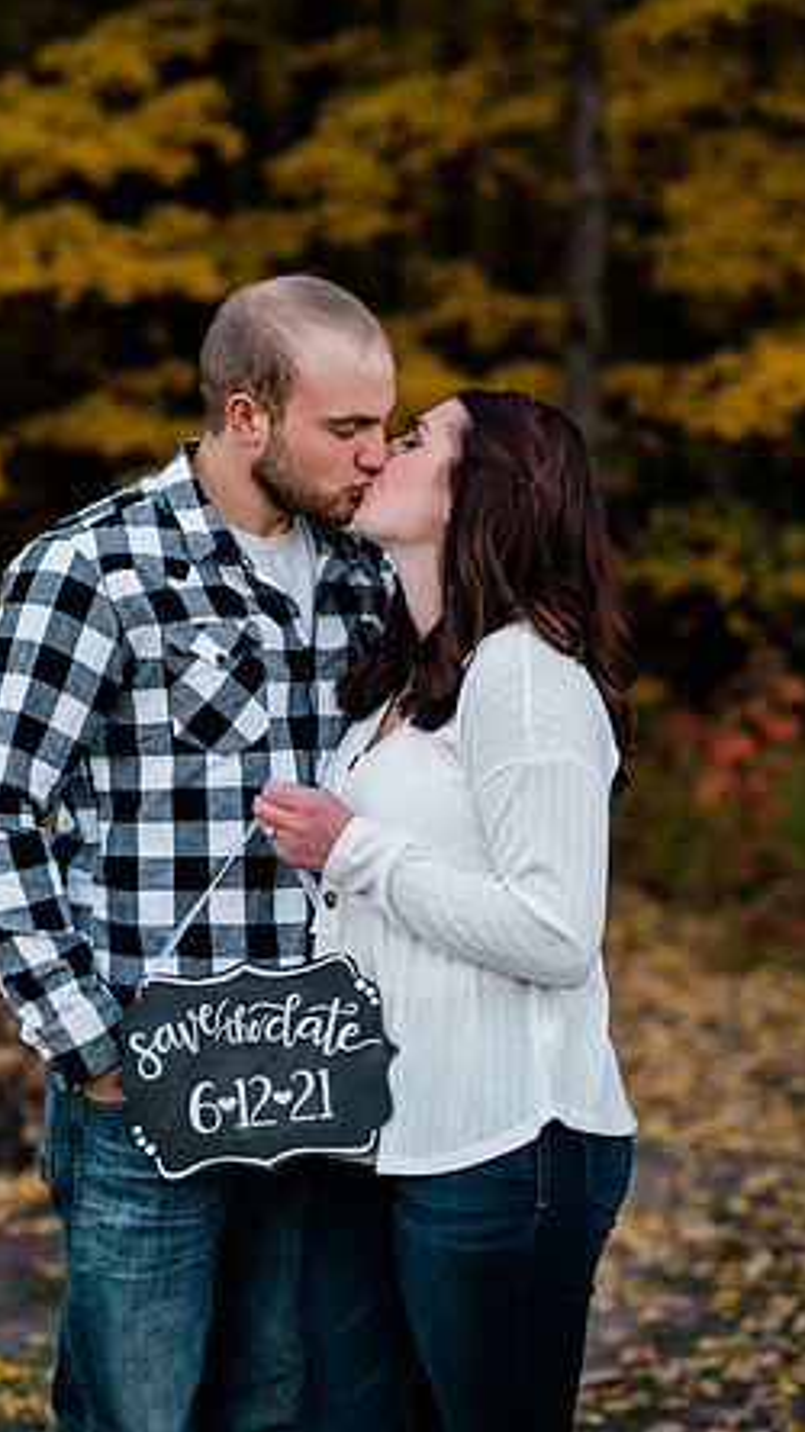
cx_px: 348
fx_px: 3419
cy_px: 718
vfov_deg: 23.7
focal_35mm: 90
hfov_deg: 13.4
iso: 320
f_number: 2.8
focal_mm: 85
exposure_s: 1/200
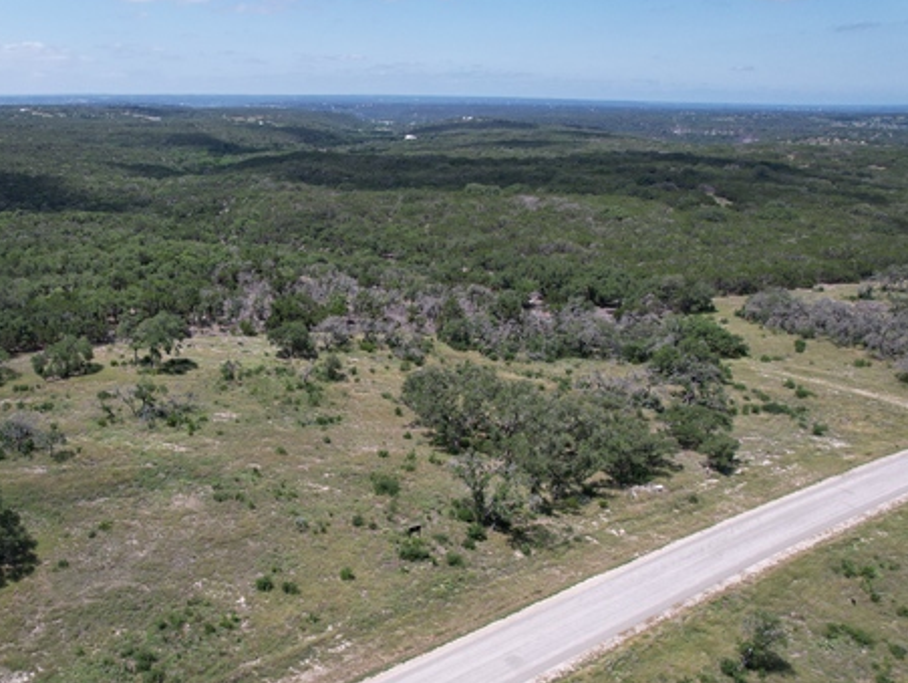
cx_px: 276
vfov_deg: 46.8
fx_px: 788
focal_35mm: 30
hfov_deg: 58.1
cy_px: 384
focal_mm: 8.38
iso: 110
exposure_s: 1/1600
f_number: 2.8
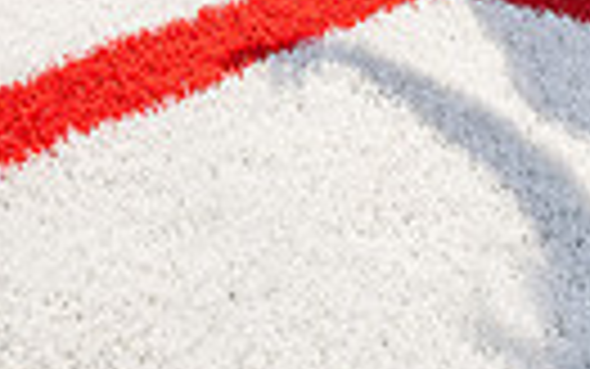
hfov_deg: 15.2
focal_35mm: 137
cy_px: -603
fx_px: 2204
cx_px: 450
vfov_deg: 8.5
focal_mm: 39
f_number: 7.1
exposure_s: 1/250
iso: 100
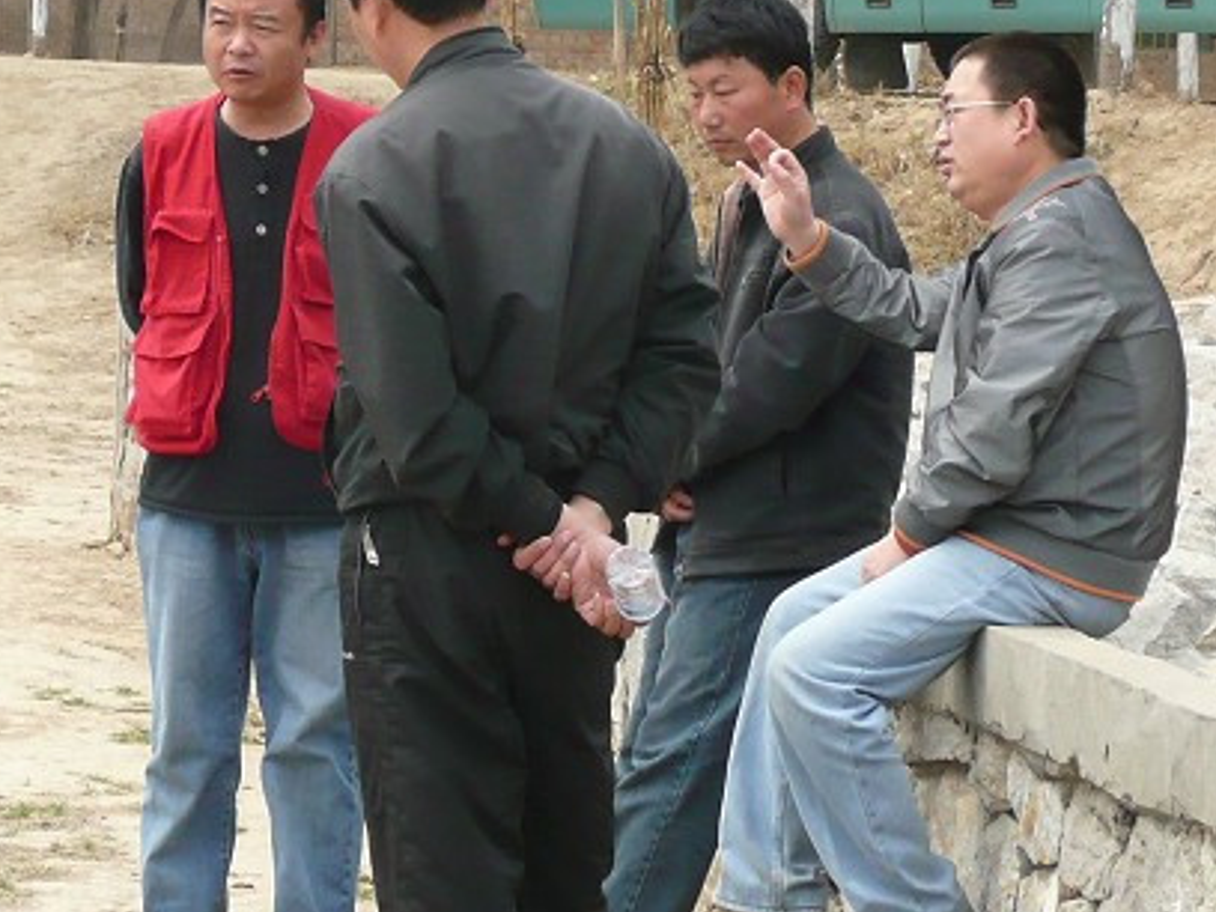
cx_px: 334
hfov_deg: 10.8
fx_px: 6393
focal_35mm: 182
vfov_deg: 8.2
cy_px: 387
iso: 200
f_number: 4.7
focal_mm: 13.7
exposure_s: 1/400
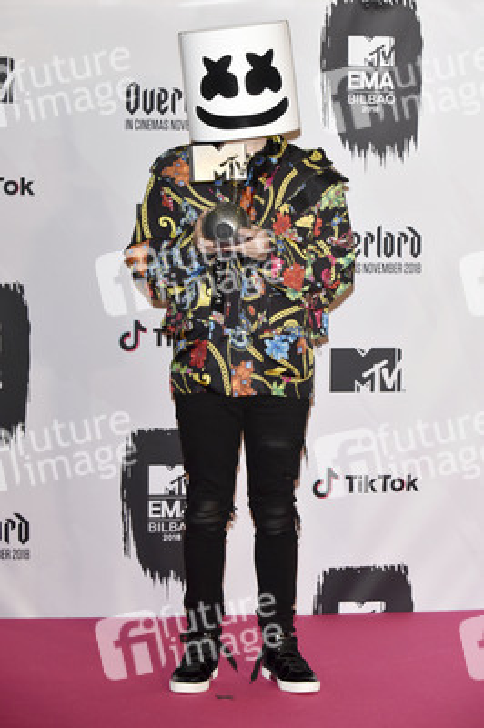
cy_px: 364
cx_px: 242
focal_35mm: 200
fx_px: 4040
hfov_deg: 6.9
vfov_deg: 10.3
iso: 2000
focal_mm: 200
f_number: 5
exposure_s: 1/250
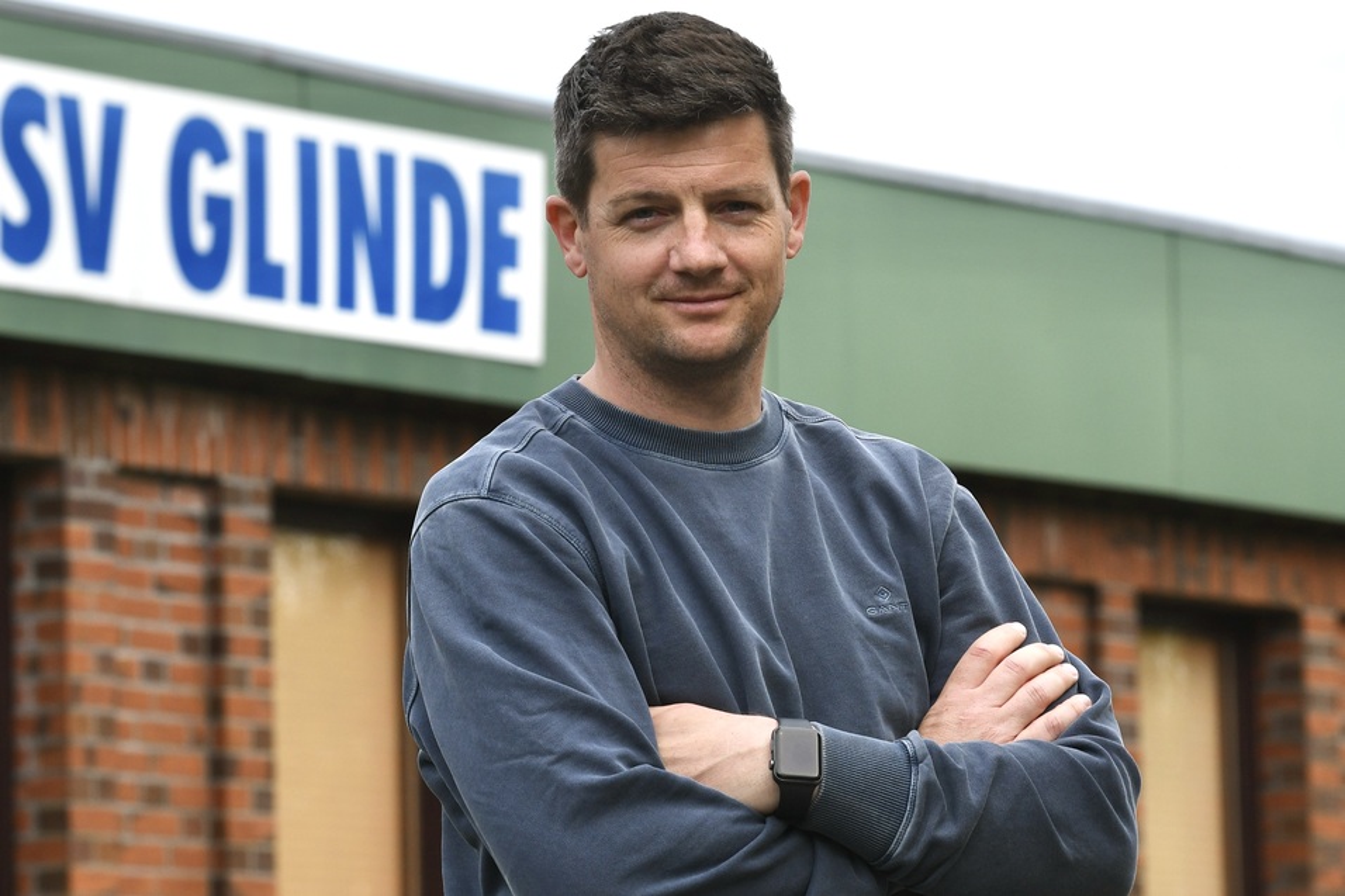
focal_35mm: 165
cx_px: 672
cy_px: 448
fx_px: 6163
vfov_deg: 8.3
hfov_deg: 12.5
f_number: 7.1
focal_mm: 110
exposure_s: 1/250
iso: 250
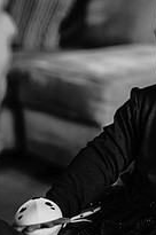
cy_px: 75
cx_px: 147
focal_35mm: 77
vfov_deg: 26.2
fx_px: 502
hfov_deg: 17.3
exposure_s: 1/160
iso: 360
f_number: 2.2
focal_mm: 35
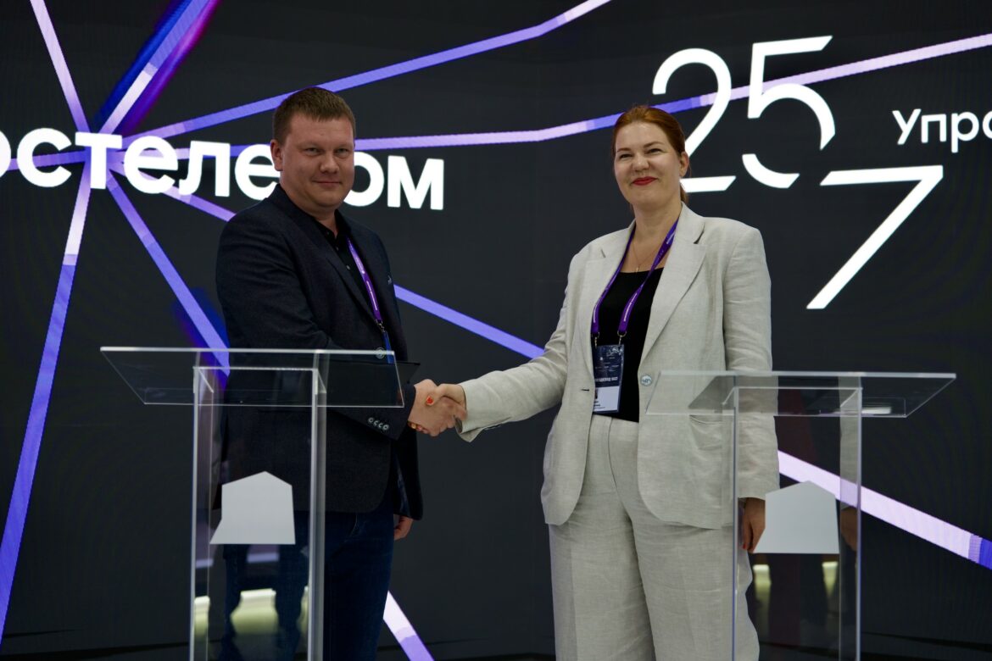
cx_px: 496
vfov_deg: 22.6
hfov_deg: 33.4
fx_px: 1653
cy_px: 330
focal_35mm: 60
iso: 400
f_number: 2.8
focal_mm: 60
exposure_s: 1/125
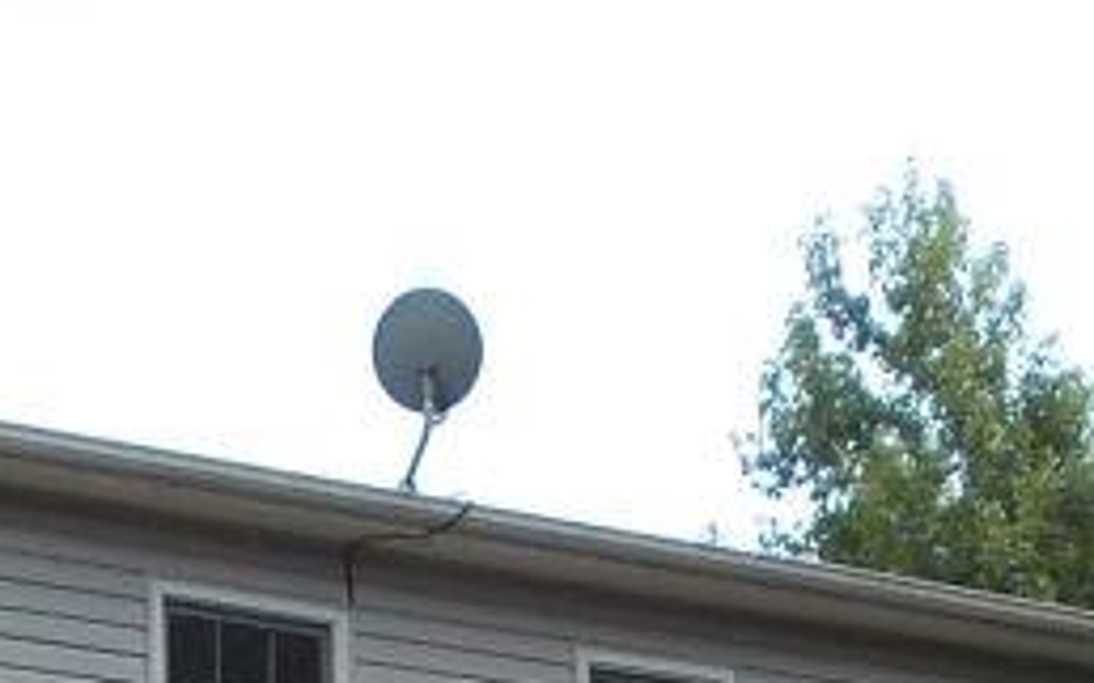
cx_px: 327
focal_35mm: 118
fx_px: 3517
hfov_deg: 17.6
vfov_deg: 10.2
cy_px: 1379
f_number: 2.7
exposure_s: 1/320
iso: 80
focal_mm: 4
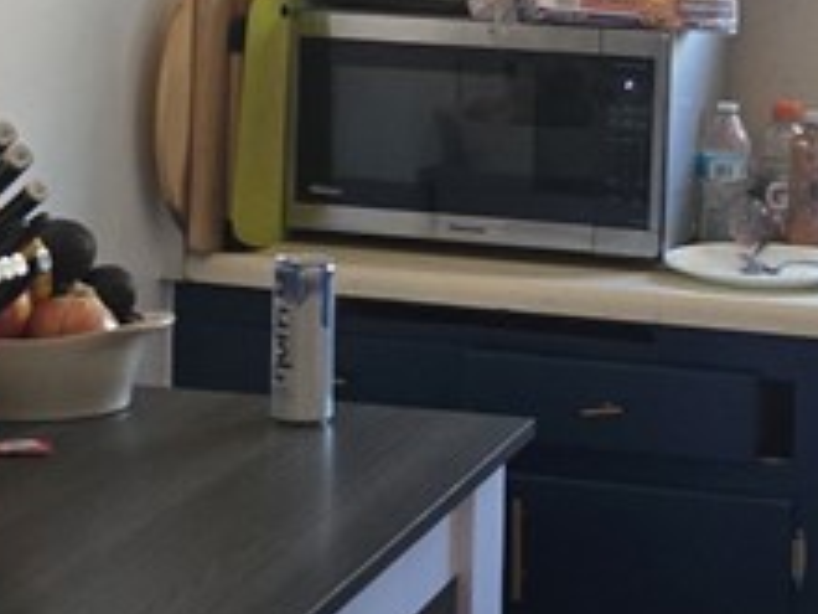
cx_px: 599
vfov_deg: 13.7
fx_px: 2528
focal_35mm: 107
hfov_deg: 18.3
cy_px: 33
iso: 640
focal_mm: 5.4
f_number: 1.8
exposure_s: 1/60
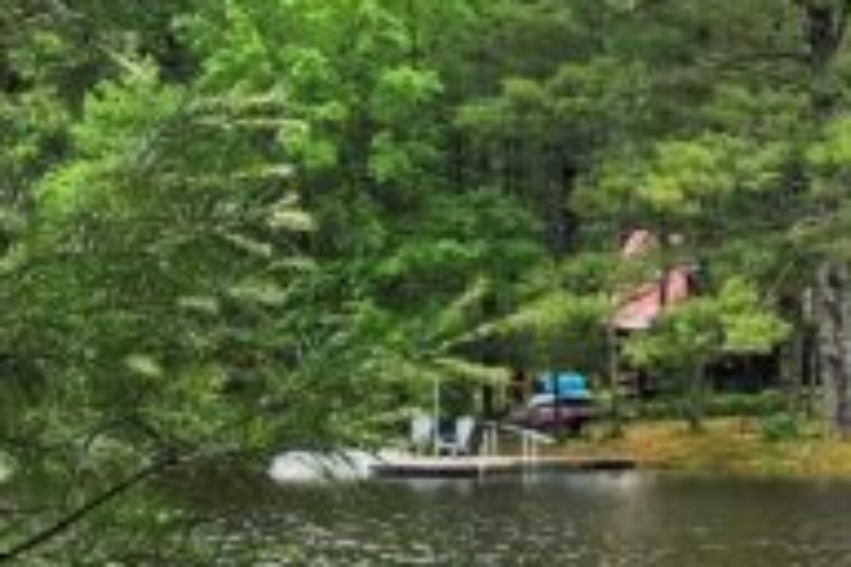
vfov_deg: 10.1
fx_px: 3144
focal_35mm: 133
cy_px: 757
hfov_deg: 14.7
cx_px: 1106
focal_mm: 5.4
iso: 80
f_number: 1.8
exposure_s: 1/2614
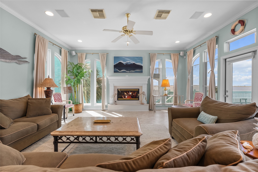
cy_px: 86
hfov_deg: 96.7
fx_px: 115
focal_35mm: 16
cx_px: 129
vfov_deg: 73.8
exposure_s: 1/15
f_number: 8
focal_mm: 16
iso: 1000
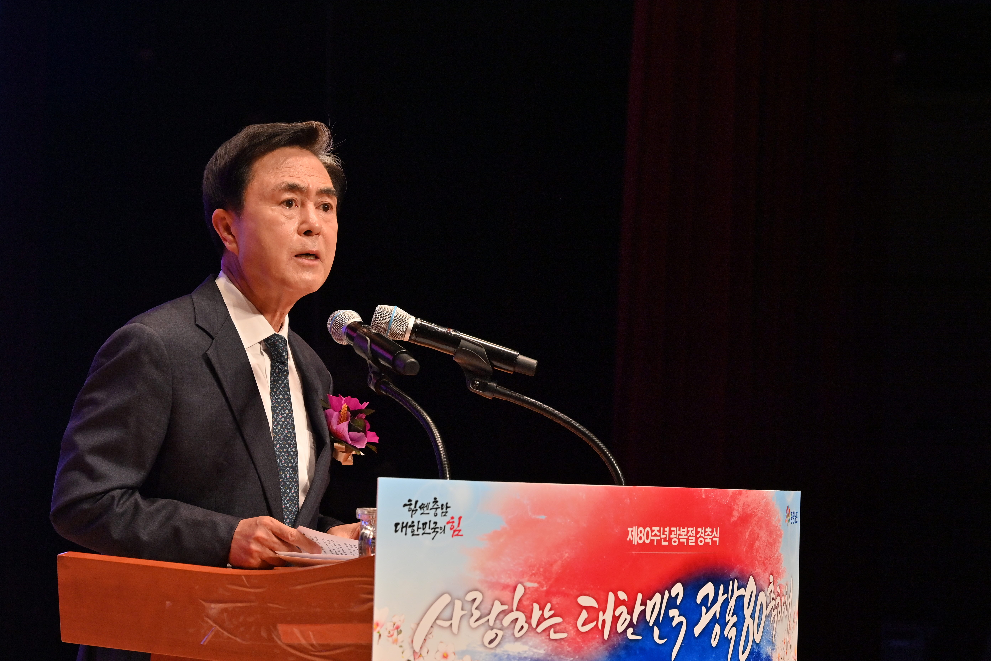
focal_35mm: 130
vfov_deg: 10.5
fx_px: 3578
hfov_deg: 15.8
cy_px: 330
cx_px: 496
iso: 1600
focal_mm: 130
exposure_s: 1/320
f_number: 9
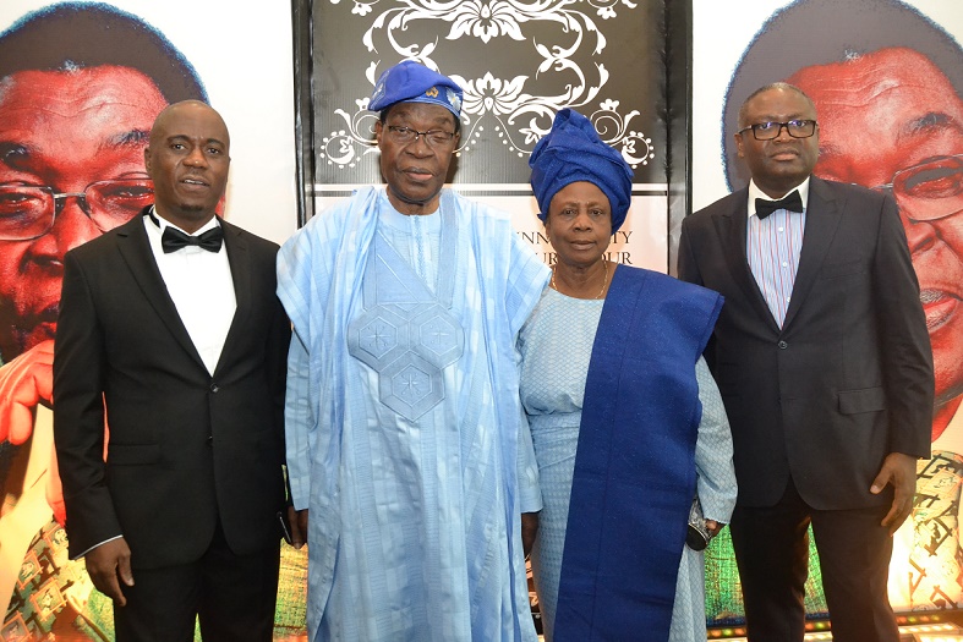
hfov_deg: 57.2
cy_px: 321
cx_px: 482
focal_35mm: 33
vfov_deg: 40.0
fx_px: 883
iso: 3200
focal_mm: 22
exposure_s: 1/100
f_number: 5.6
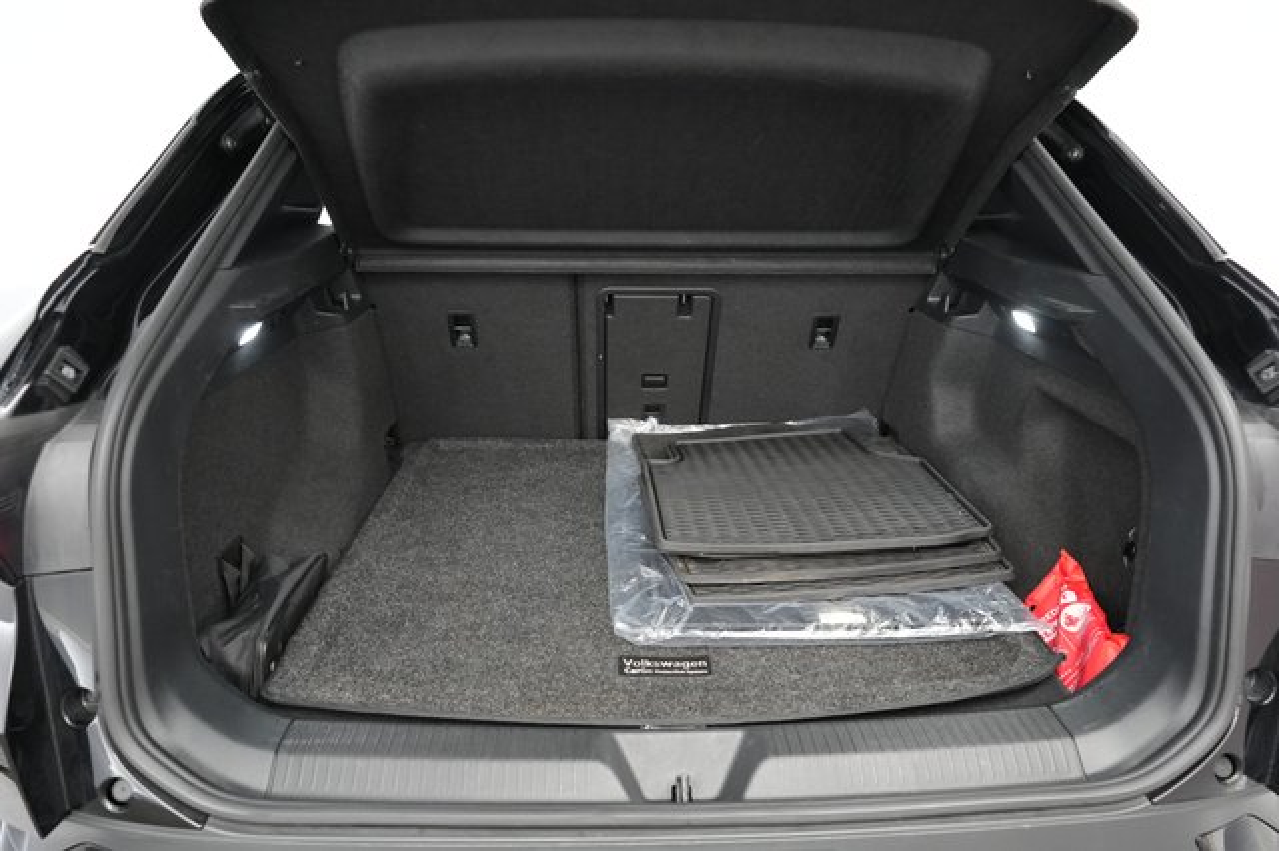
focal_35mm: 24
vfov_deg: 53.1
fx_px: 852
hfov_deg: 73.8
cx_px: 640
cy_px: 426
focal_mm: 24
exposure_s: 1/60
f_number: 3.5
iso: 4000
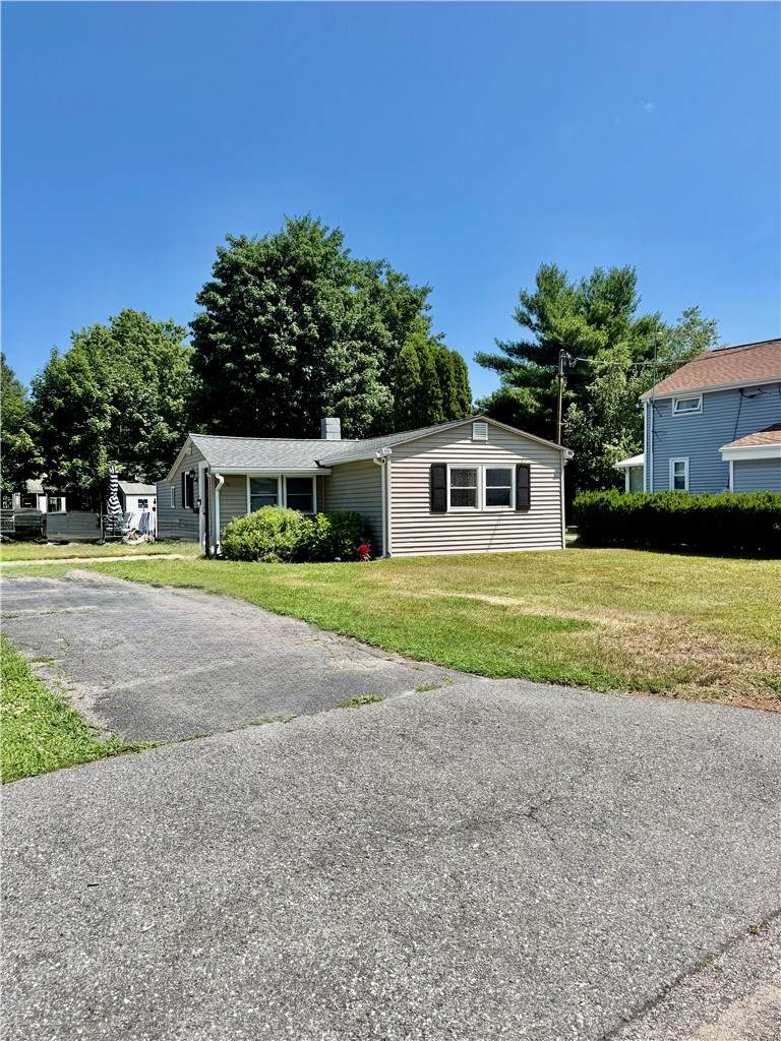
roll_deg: +1.2
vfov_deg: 71.6
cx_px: 390
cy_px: 520
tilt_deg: -2.7
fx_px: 722
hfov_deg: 56.8
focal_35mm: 24
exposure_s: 1/4167
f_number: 1.78
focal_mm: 6.76
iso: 80
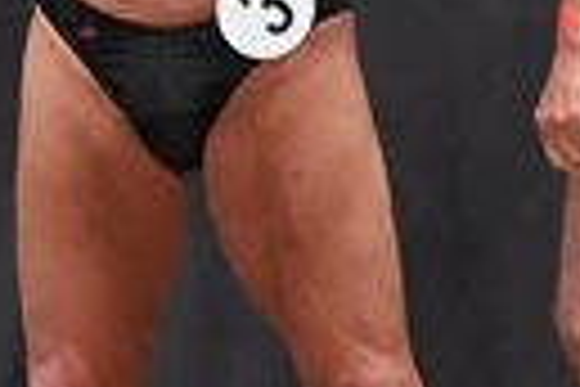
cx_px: 25
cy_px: 36
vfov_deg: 1.2
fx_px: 17753
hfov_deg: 1.9
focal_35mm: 1102
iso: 5000
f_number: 5.6
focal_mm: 122
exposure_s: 1/400
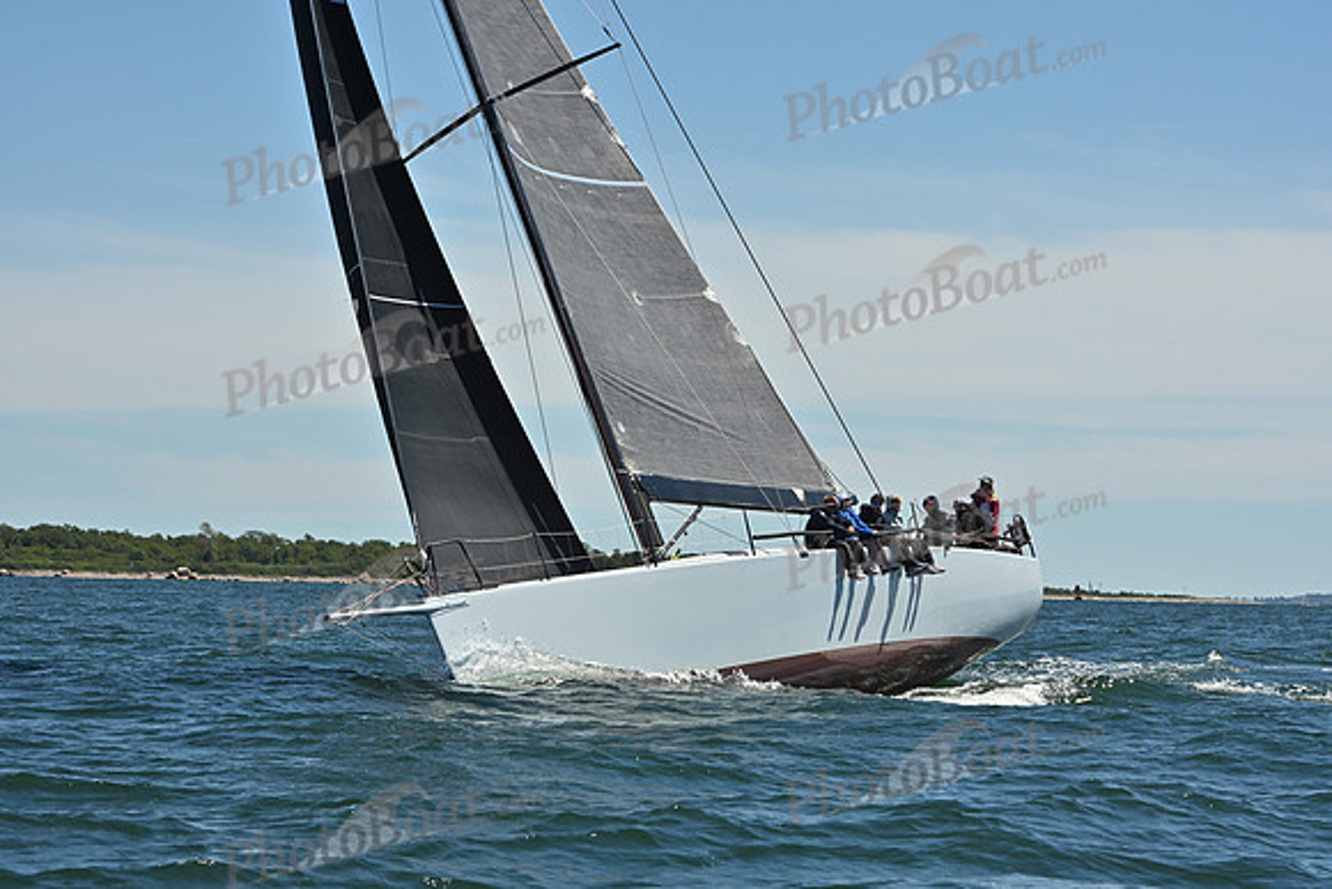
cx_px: 666
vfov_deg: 11.2
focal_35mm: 122
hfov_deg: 16.8
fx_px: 4515
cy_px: 444
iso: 320
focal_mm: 122
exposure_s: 1/800
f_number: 13
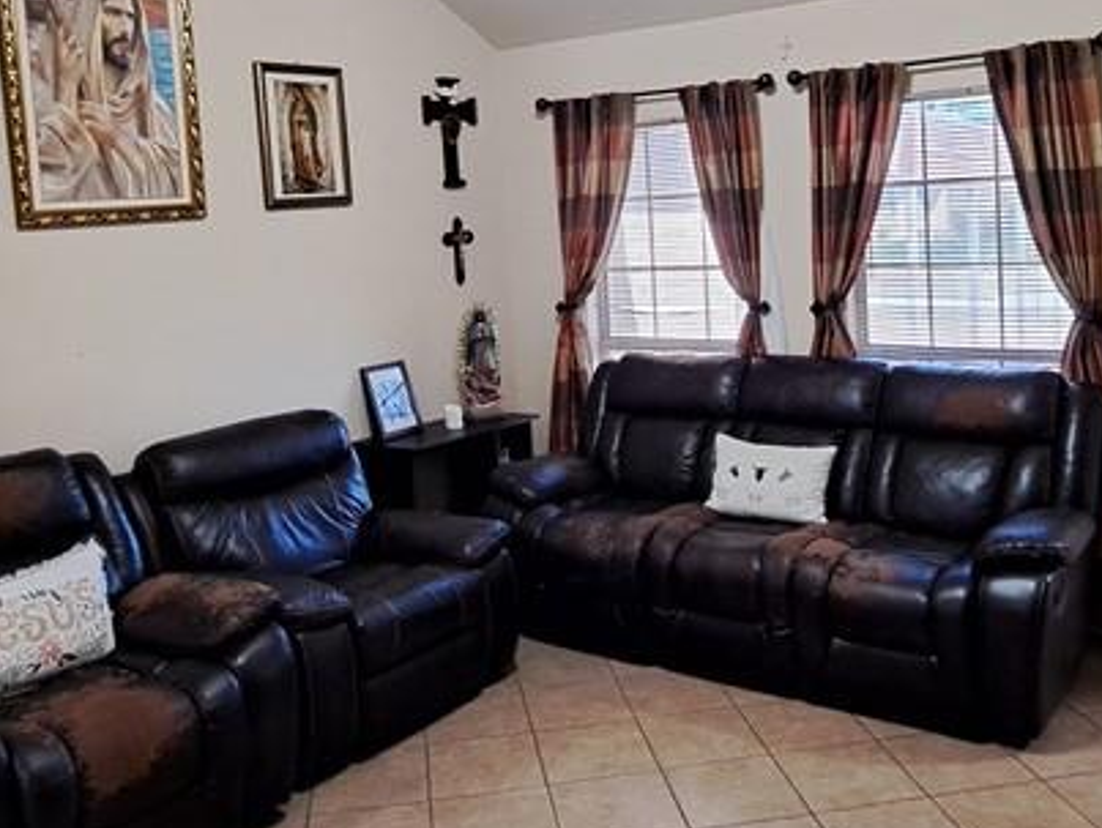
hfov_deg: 55.3
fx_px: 1051
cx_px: 566
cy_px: 276
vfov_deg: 42.4
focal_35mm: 33
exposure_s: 1/24
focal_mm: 1.74
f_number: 2.2
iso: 200
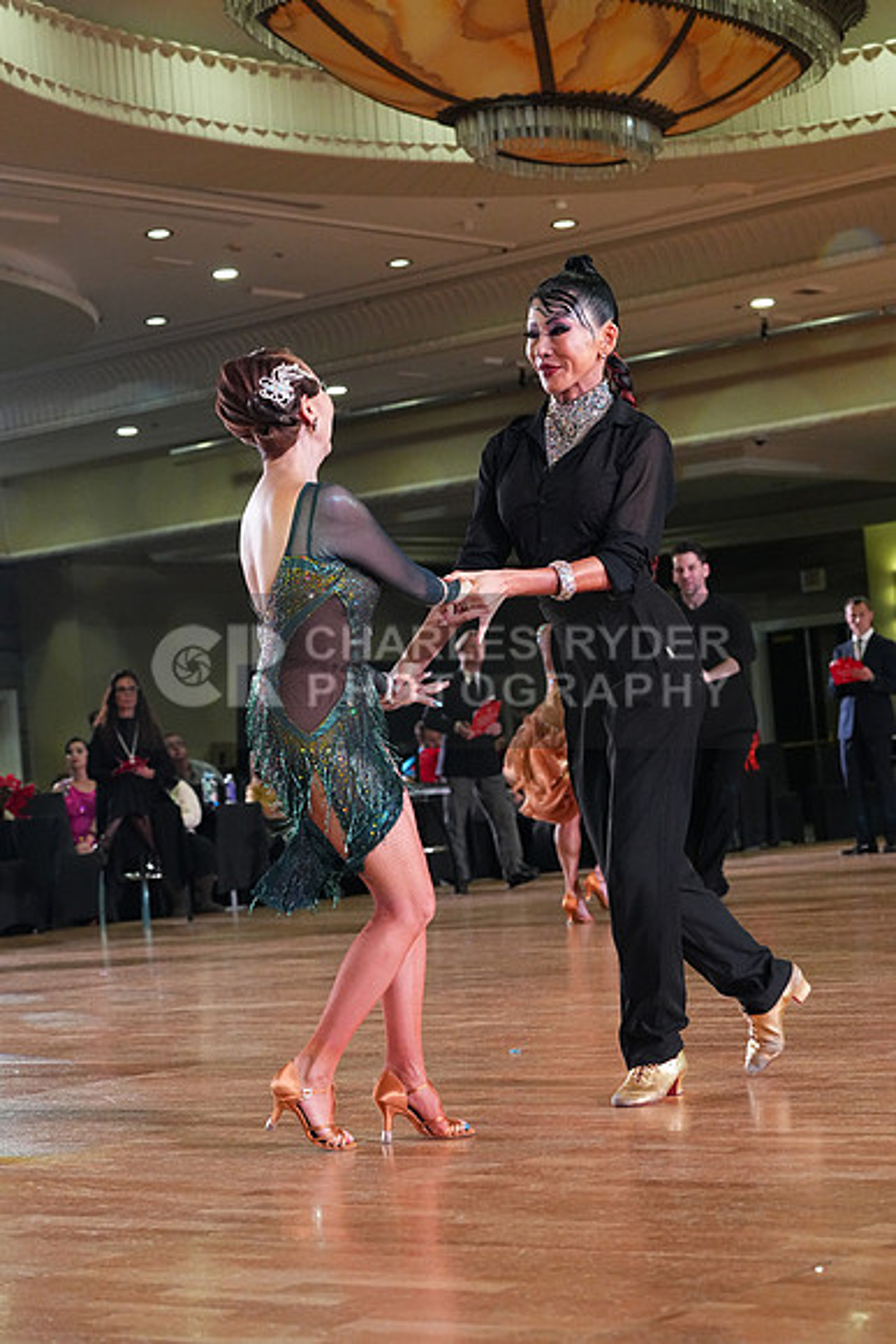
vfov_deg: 26.6
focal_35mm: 76
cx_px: 448
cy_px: 672
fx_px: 2835
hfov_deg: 18.0
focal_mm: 76
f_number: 5.6
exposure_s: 1/400
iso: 6400
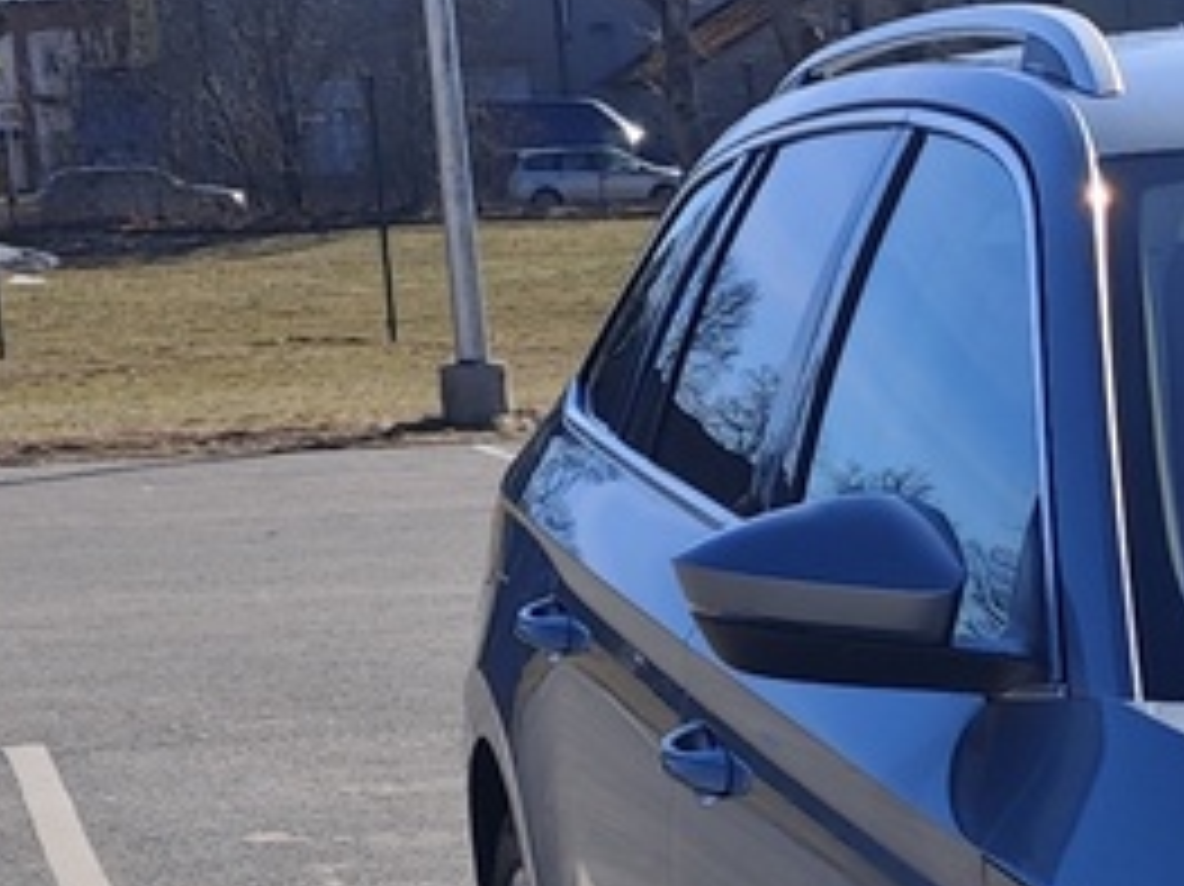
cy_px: 1025
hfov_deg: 13.7
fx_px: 4786
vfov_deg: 10.4
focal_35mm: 140
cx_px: 1454
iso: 50
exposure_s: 1/4180
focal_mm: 6.55
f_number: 1.6
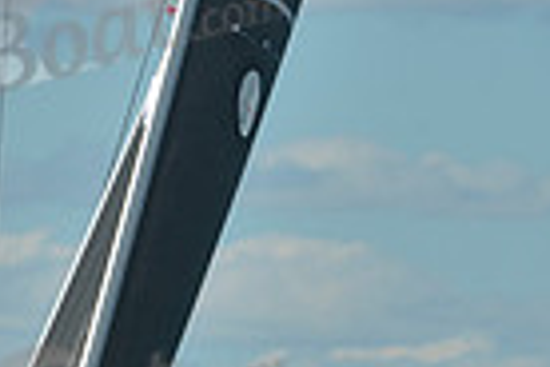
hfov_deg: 2.2
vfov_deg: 1.5
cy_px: 692
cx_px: -478
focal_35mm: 927
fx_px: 14161
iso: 280
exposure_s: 1/800
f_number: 11
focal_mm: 220
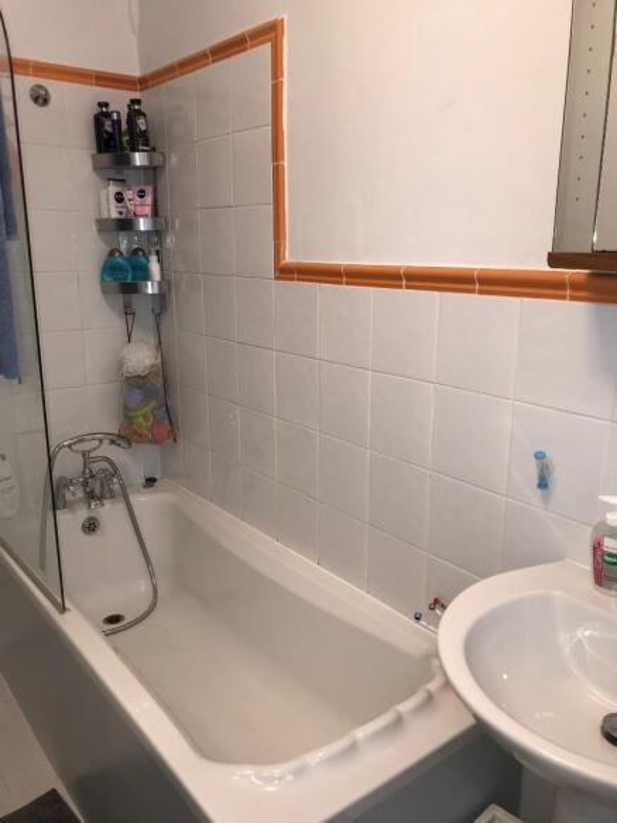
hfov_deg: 49.7
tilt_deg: -12.8
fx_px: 666
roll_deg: -0.1
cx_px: 308
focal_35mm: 28
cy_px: 412
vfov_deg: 63.5
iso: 20
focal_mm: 3.99
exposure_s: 1/34
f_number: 1.8
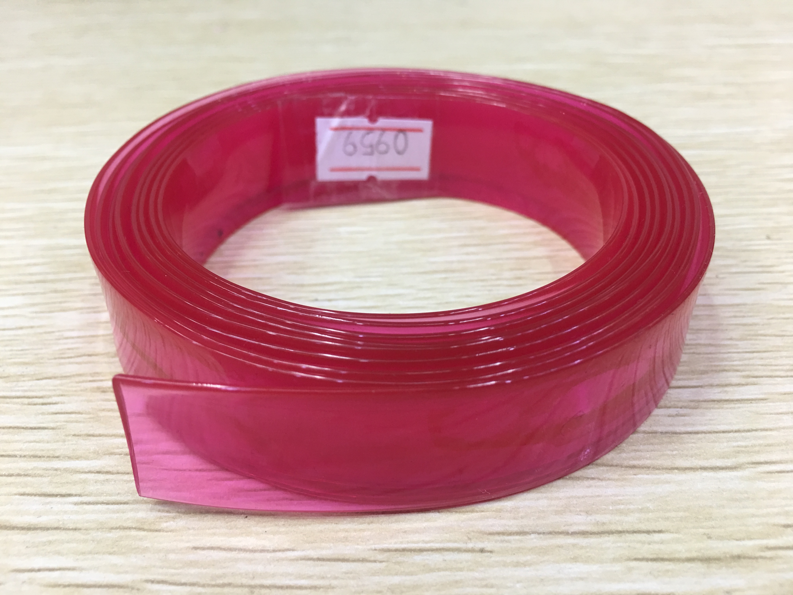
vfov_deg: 48.2
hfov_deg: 61.7
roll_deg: +3.3
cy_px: 298
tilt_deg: -38.1
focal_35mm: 29
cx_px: 396
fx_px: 664
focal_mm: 4.15
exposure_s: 1/17
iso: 50
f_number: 2.2
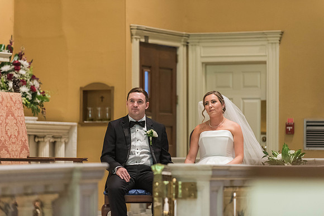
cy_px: 106
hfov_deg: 11.6
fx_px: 1597
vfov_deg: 7.7
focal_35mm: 177
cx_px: 162
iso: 2000
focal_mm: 170
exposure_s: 1/250
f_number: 2.8
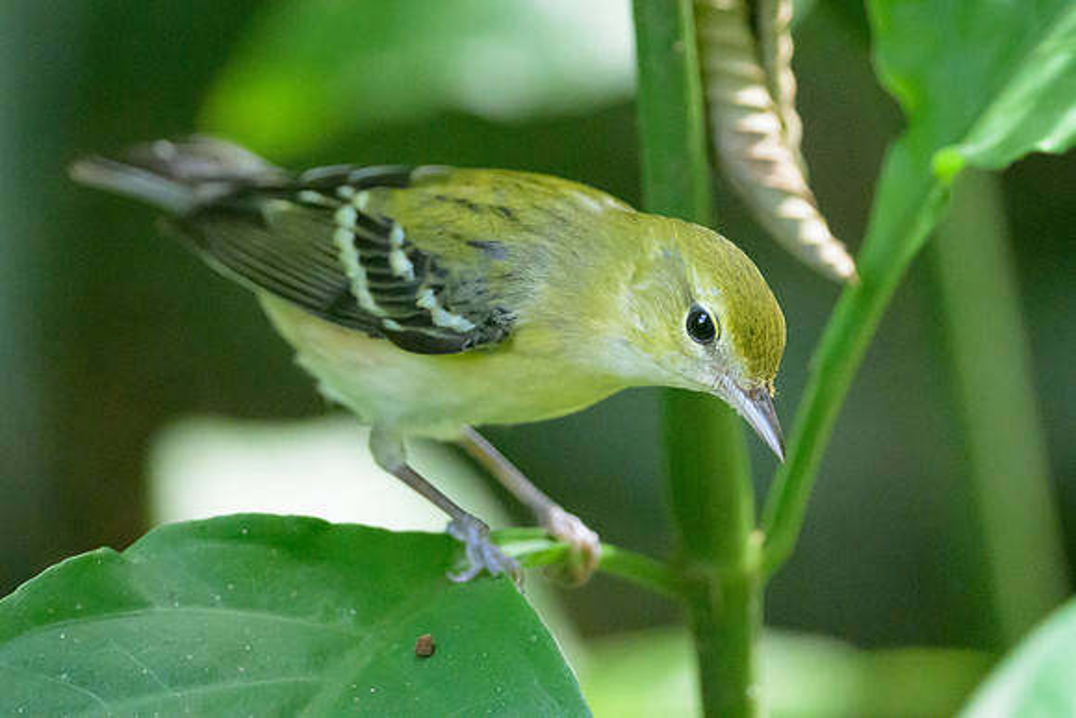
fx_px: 26739
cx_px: 422
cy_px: 76
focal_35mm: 894
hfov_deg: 2.3
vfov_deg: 1.5
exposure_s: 1/1600
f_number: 5.6
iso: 16000
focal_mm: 500
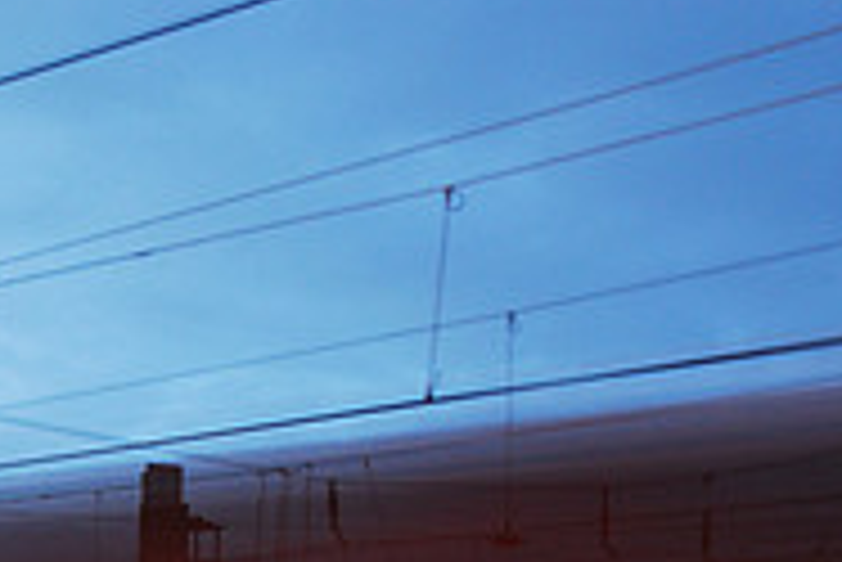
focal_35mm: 117
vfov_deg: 11.4
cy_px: 800
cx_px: -333
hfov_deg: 16.3
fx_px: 2728
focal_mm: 25
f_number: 5.6
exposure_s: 1.6
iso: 320
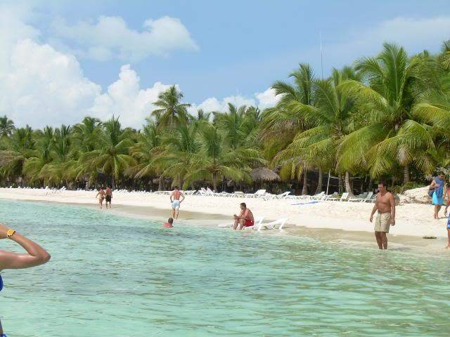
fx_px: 897
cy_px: 168
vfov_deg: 21.3
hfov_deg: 28.2
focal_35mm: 69
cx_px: 225
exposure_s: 1/354
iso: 50
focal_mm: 11.8
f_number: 6.1
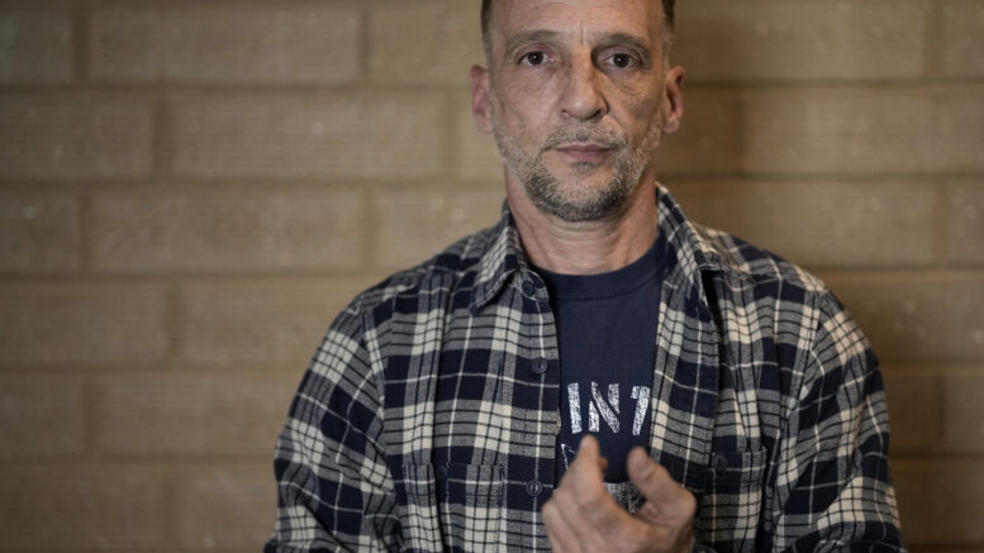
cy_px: 325
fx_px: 1800
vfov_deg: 17.5
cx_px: 577
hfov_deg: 30.5
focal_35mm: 69
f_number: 1.2
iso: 1600
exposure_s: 1/2000
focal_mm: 50
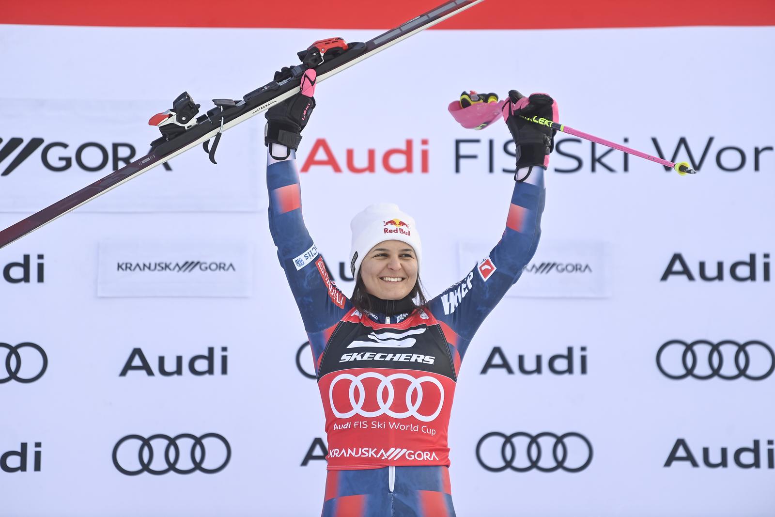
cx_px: 388
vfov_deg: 6.9
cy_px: 258
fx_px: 4306
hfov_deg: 10.3
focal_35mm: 200
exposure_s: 1/1000
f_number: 3.2
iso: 200
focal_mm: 200
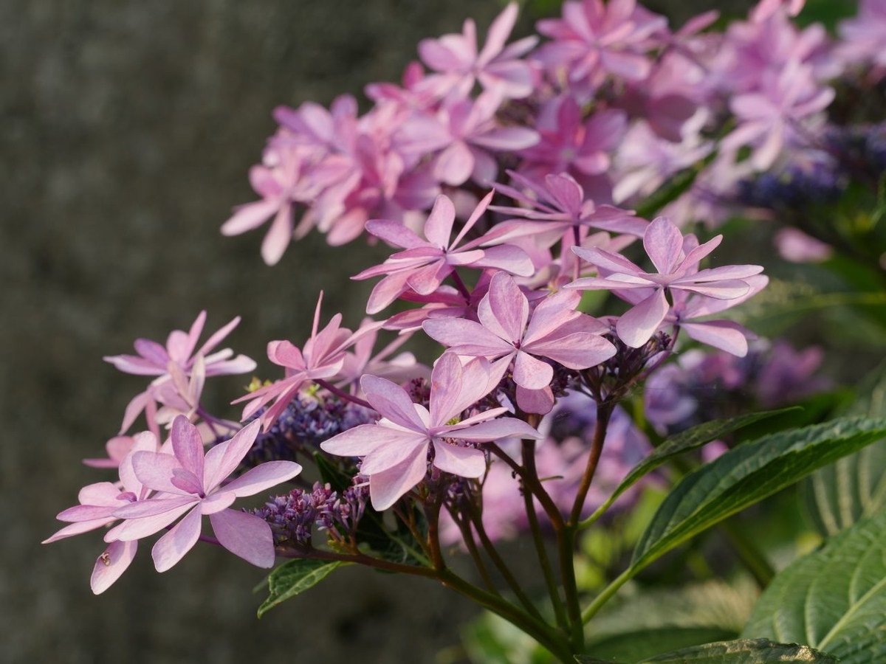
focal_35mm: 146
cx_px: 443
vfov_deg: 10.2
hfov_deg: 13.5
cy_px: 332
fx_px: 3737
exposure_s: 1/160
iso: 200
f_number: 8
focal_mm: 73
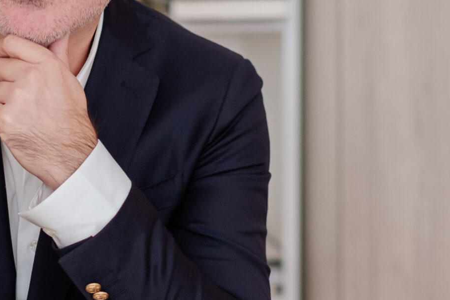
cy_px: 137
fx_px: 2963
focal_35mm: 237
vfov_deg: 5.8
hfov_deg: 8.7
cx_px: 252
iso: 400
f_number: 1.4
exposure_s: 1/800
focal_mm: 56
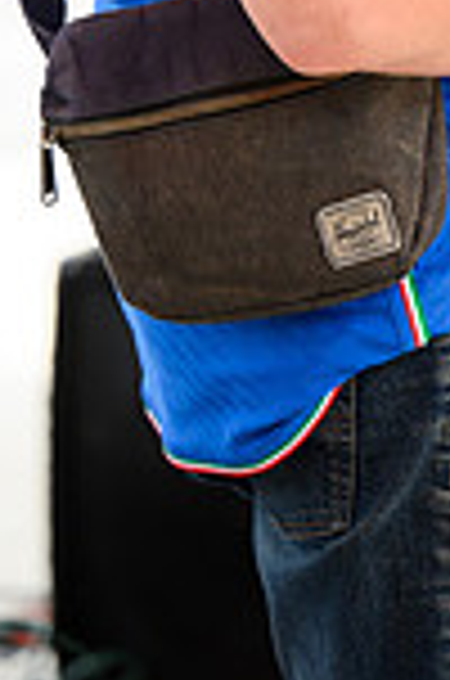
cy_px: -315
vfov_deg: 7.3
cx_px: 619
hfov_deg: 4.9
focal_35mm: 280
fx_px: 5274
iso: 400
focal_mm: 94
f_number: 2.8
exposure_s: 1/1250
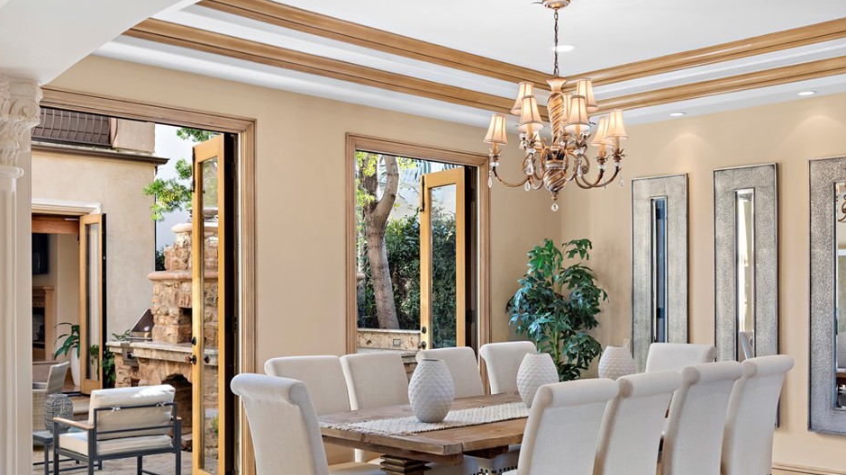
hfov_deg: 50.5
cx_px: 436
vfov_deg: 29.6
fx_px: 897
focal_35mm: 40
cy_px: 298
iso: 125
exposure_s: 1/160
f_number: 7.1
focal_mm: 35
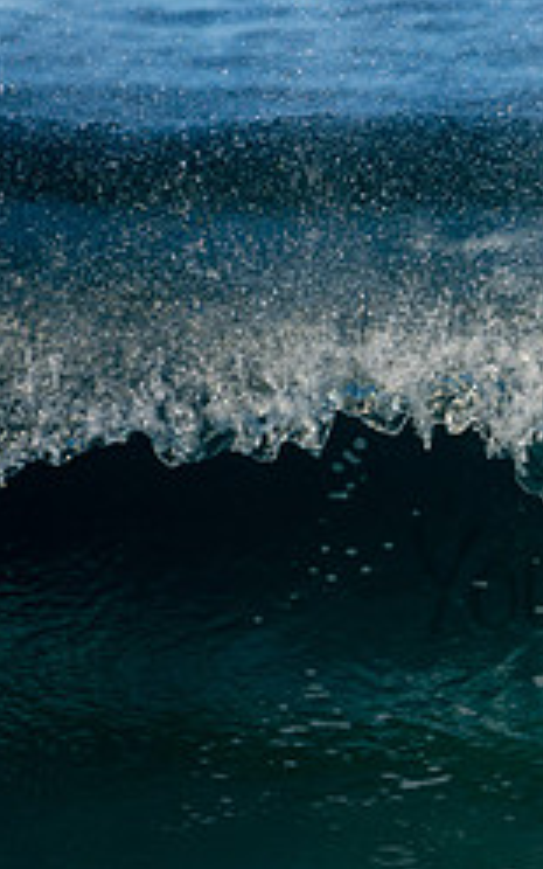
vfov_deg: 1.2
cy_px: 548
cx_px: 774
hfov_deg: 0.7
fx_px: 42336
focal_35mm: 1788
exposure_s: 1/1250
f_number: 5.6
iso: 280
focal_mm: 500
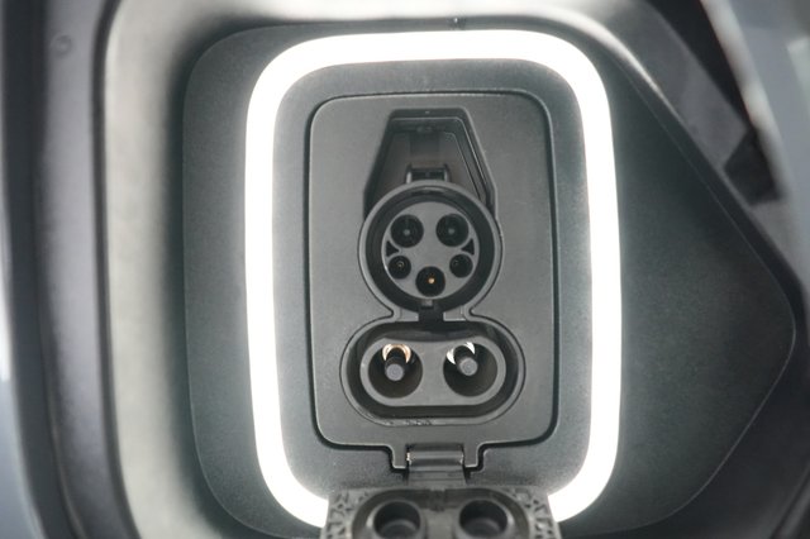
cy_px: 270
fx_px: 540
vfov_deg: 53.1
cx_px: 405
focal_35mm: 24
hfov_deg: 73.8
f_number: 2.8
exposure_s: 1/60
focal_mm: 24
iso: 8000
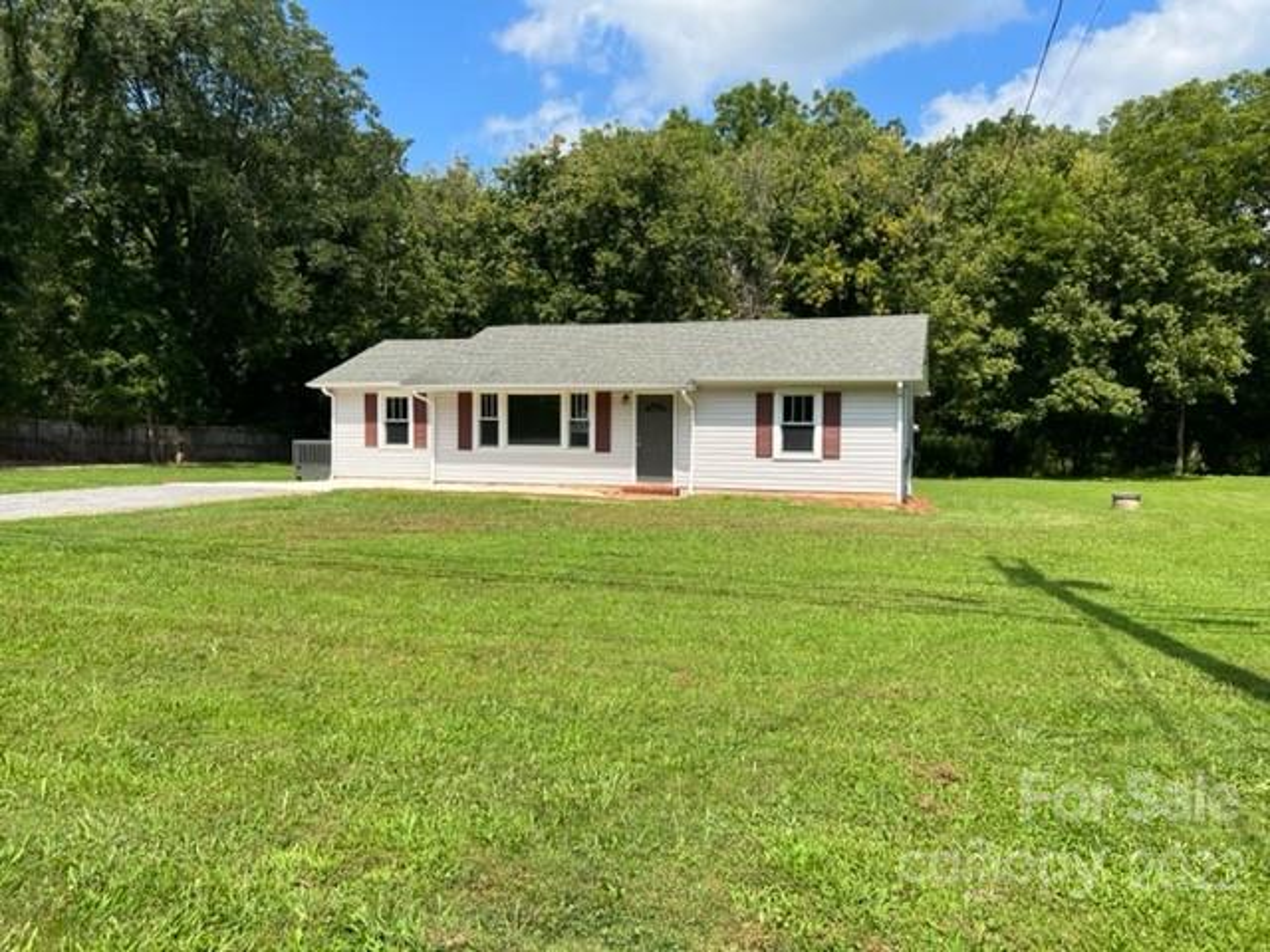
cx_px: 635
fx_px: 954
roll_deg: -0.1
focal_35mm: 26
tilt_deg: -2.6
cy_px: 476
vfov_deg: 53.1
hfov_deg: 67.3
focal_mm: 5.7
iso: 50
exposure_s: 1/3257
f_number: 1.5
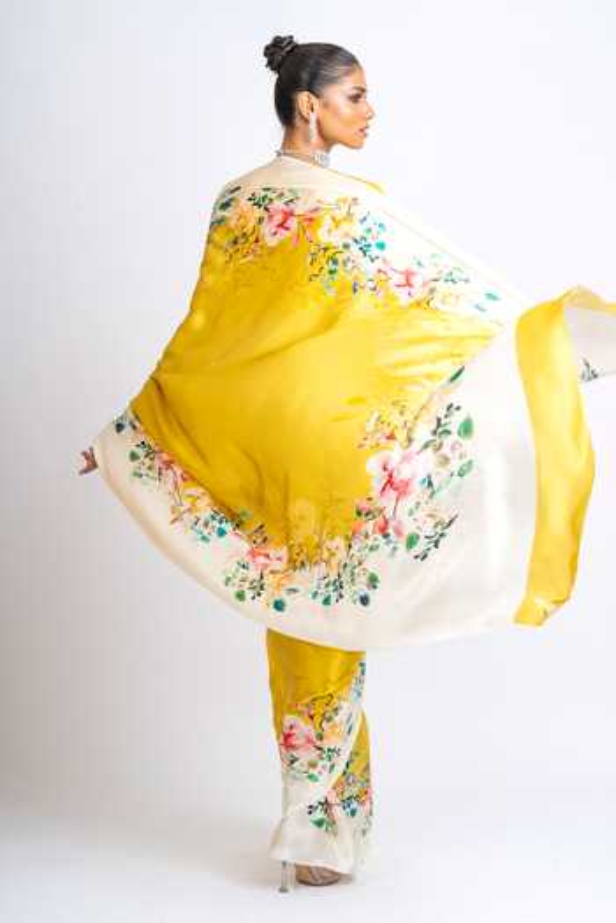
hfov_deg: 16.1
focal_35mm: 85
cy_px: 462
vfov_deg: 23.9
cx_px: 308
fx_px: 2181
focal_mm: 85
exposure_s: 1/160
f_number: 13
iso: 200
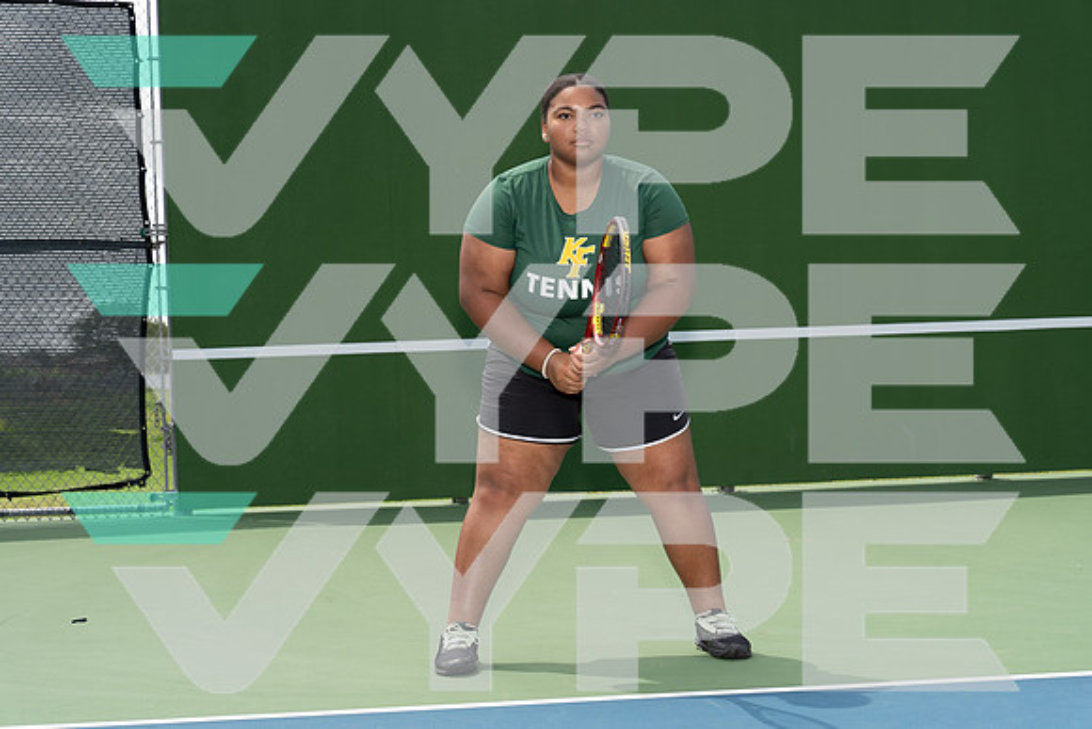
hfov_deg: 31.9
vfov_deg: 21.6
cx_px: 546
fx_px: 1911
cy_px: 364
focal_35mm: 63
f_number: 8
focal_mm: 63
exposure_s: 1/250
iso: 160
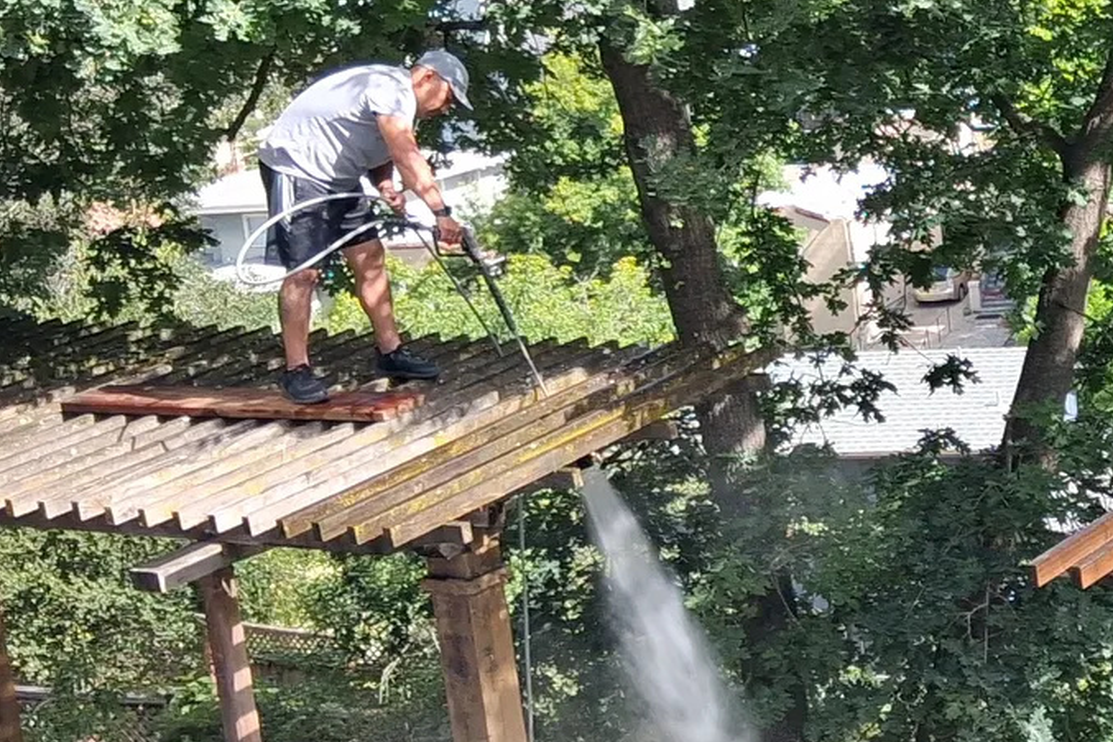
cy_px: 327
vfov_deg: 16.1
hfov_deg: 20.8
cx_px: 1605
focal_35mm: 85
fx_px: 2627
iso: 25
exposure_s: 1/186
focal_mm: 4
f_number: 1.8
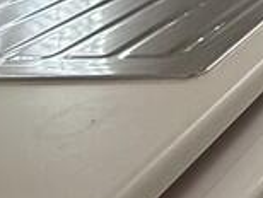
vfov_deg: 13.7
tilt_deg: -6.7
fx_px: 708
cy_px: -195
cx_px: 635
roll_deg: +1.5
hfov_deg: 14.2
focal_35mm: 93
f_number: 2.2
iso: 64
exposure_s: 1/150
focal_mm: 2.22
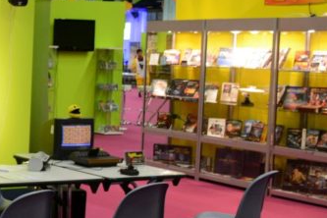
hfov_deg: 21.1
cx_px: -148
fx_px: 754
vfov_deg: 16.5
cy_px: 102
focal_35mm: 83
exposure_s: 1/40
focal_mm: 18
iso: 1000
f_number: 4
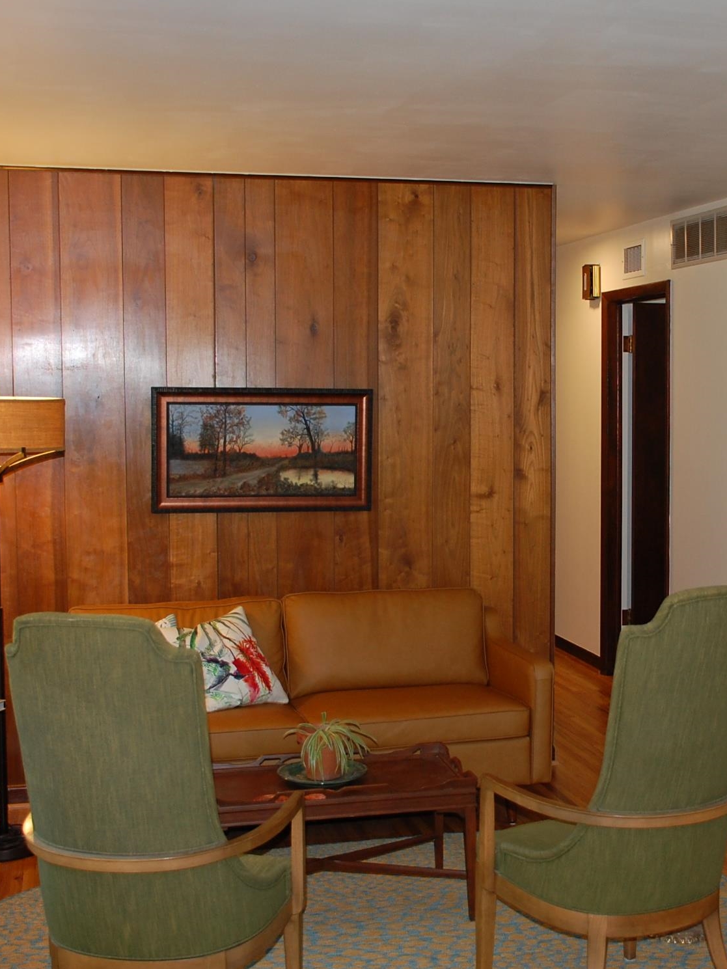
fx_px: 1344
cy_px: 484
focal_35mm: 48
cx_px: 476
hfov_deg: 30.1
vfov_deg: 39.7
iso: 400
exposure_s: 1/60
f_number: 3.8
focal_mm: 22
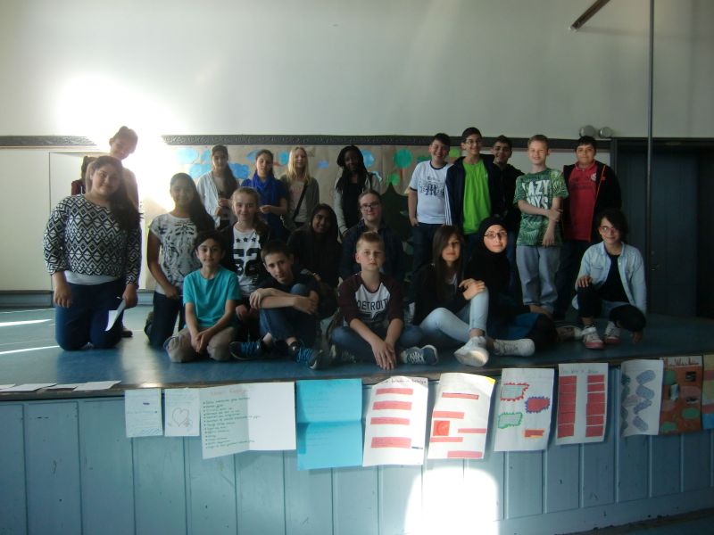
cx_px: 357
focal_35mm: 24
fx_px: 495
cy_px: 268
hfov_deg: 71.6
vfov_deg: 56.8
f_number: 3.2
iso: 160
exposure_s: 1/60
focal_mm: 4.3
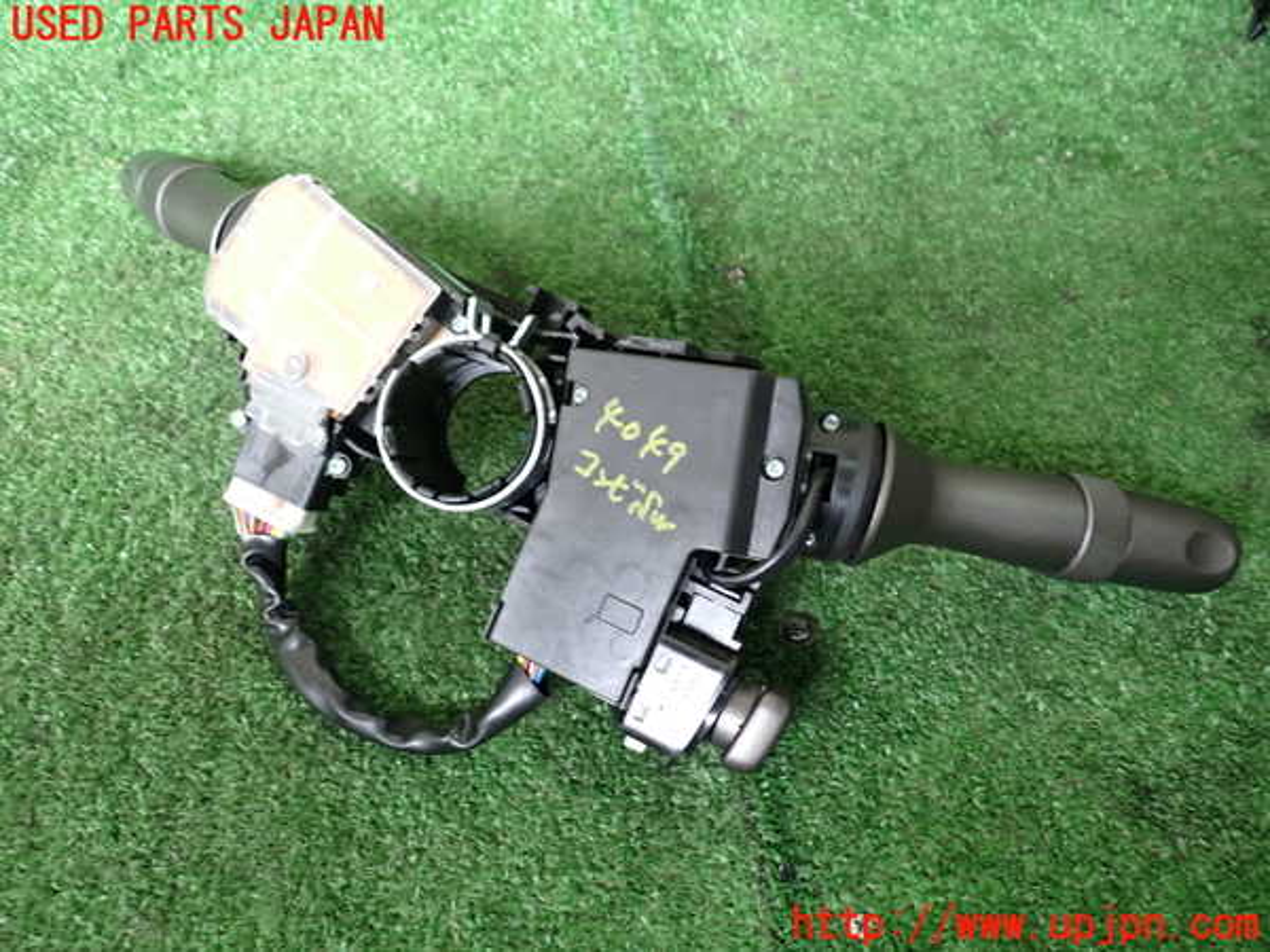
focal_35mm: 30
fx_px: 1101
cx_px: 635
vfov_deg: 46.8
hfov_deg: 60.0
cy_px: 476
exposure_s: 1/30
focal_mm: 5.4
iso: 250
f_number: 2.3
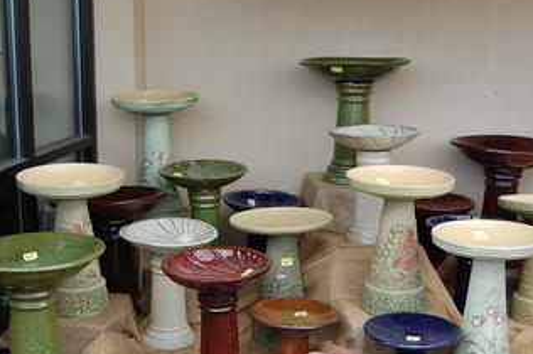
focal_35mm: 58
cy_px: 213
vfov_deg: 23.3
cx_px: 246
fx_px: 858
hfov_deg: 34.5
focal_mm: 26
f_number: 5.6
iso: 200
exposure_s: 1/125
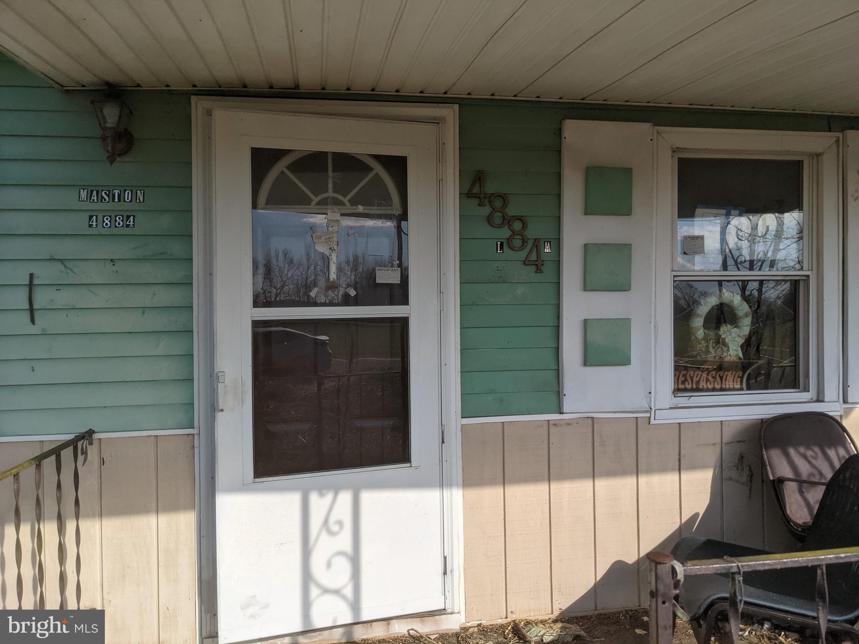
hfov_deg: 65.3
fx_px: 670
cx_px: 430
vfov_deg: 51.4
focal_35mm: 27
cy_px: 322
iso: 65
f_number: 1.73
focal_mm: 4.38
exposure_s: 1/3344
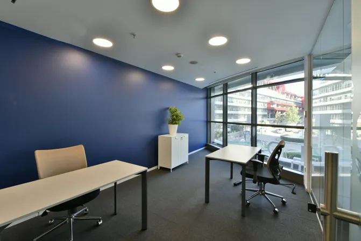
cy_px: 120
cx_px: 180
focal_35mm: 16
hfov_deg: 96.8
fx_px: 160
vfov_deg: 73.7
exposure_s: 1/25
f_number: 9
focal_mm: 16
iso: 400
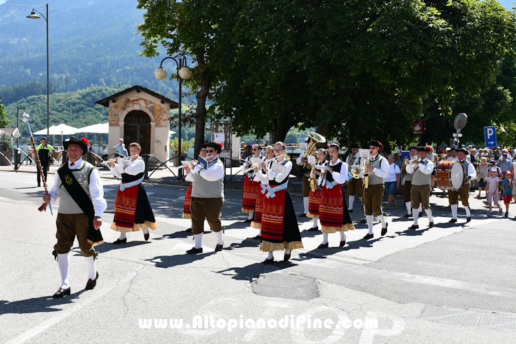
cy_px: 172
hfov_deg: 53.1
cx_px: 258
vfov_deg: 36.9
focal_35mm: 36
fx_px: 516
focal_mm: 24
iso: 100
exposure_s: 1/250
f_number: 8
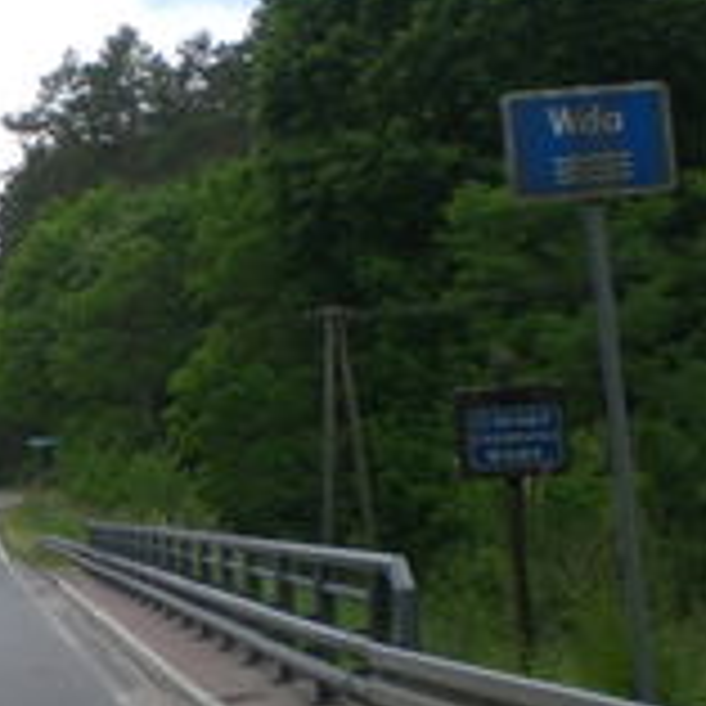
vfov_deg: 16.9
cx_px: 22
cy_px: 382
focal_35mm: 103
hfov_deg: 16.6
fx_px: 2377
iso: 50
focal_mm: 6.3
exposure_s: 1/320
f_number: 3.1
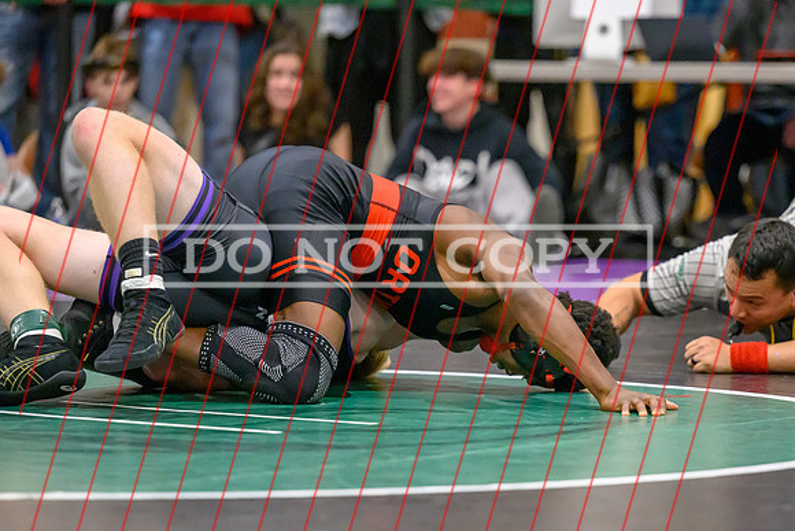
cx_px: 481
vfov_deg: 6.8
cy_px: 347
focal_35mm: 201
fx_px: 4434
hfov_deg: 10.2
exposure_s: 1/800
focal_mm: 150
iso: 14400
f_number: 2.8
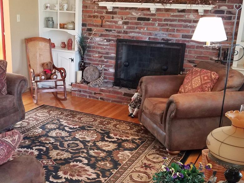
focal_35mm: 48
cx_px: 85
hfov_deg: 39.3
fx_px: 338
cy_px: 100
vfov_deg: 30.2
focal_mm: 4.2
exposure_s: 1/24
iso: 200
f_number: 1.7
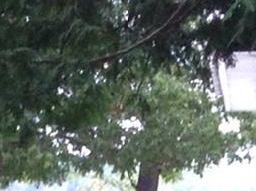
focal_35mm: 279
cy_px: 417
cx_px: -565
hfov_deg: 6.4
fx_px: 2060
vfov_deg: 5.2
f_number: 2.4
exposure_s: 1/120
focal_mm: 4.28
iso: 100
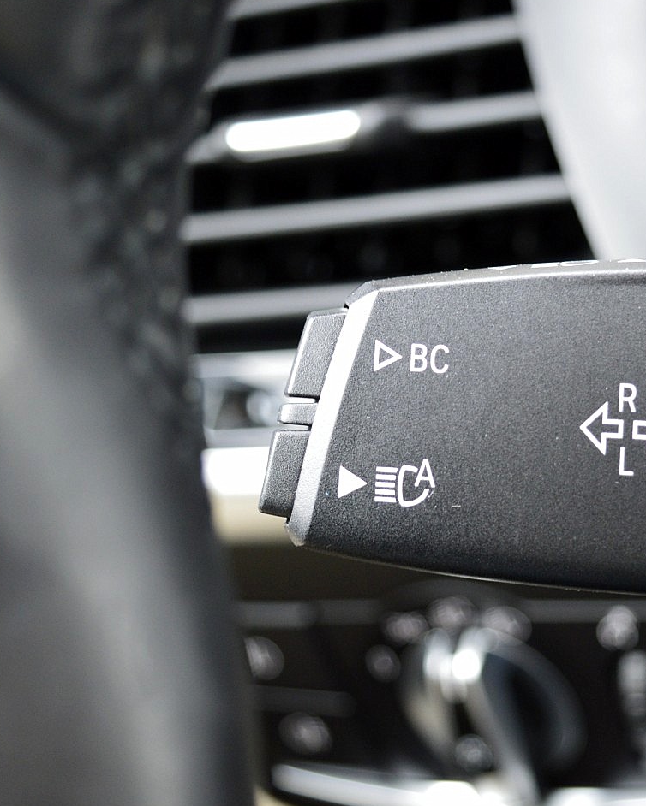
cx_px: 546
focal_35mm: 97
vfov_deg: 19.7
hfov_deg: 15.7
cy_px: 354
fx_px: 2317
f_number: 5.6
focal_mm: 40
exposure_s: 1/60
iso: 800
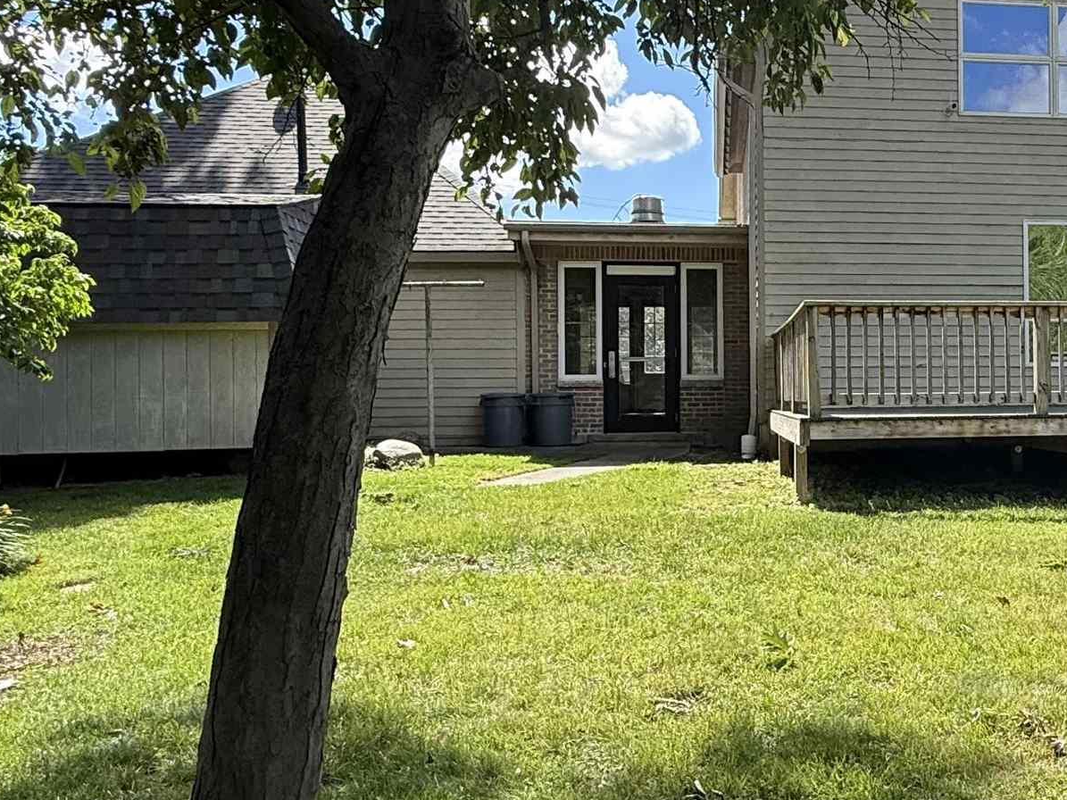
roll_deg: +0.1
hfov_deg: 47.5
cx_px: 904
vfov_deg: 39.6
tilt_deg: +0.8
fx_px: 1110
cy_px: 379
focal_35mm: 36
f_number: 2.2
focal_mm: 2.22
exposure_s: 1/631
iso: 50
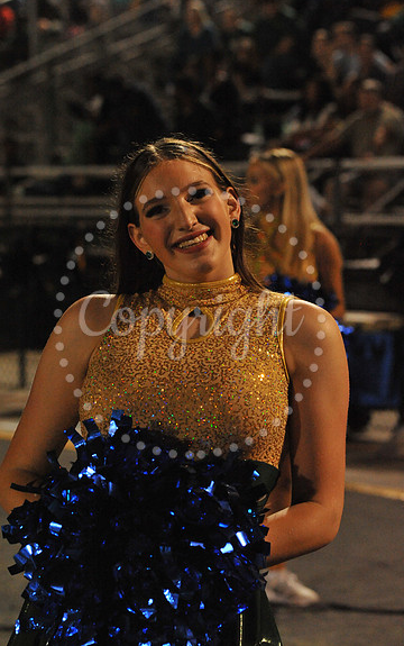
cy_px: 321
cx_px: 190
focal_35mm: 115
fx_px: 2023
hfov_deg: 11.4
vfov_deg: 18.1
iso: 6400
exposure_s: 1/200
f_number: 6.3
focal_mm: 112
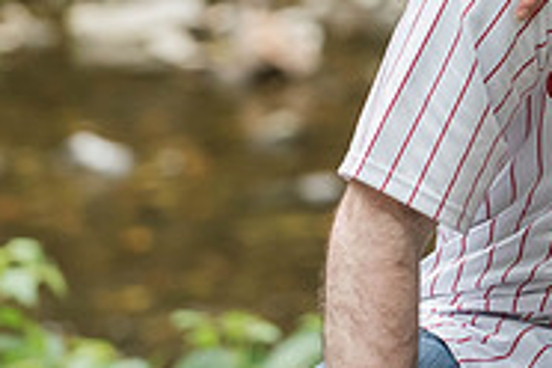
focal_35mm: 494
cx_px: 806
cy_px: -145
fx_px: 7574
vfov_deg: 2.8
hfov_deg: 4.2
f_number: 4
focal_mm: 150
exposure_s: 1/640
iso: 2000
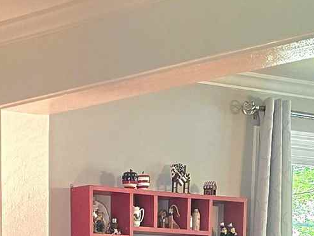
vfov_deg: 9.5
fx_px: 1298
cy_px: 527
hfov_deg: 13.7
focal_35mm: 143
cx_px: 58
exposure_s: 1/120
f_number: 1.7
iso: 500
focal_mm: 6.3
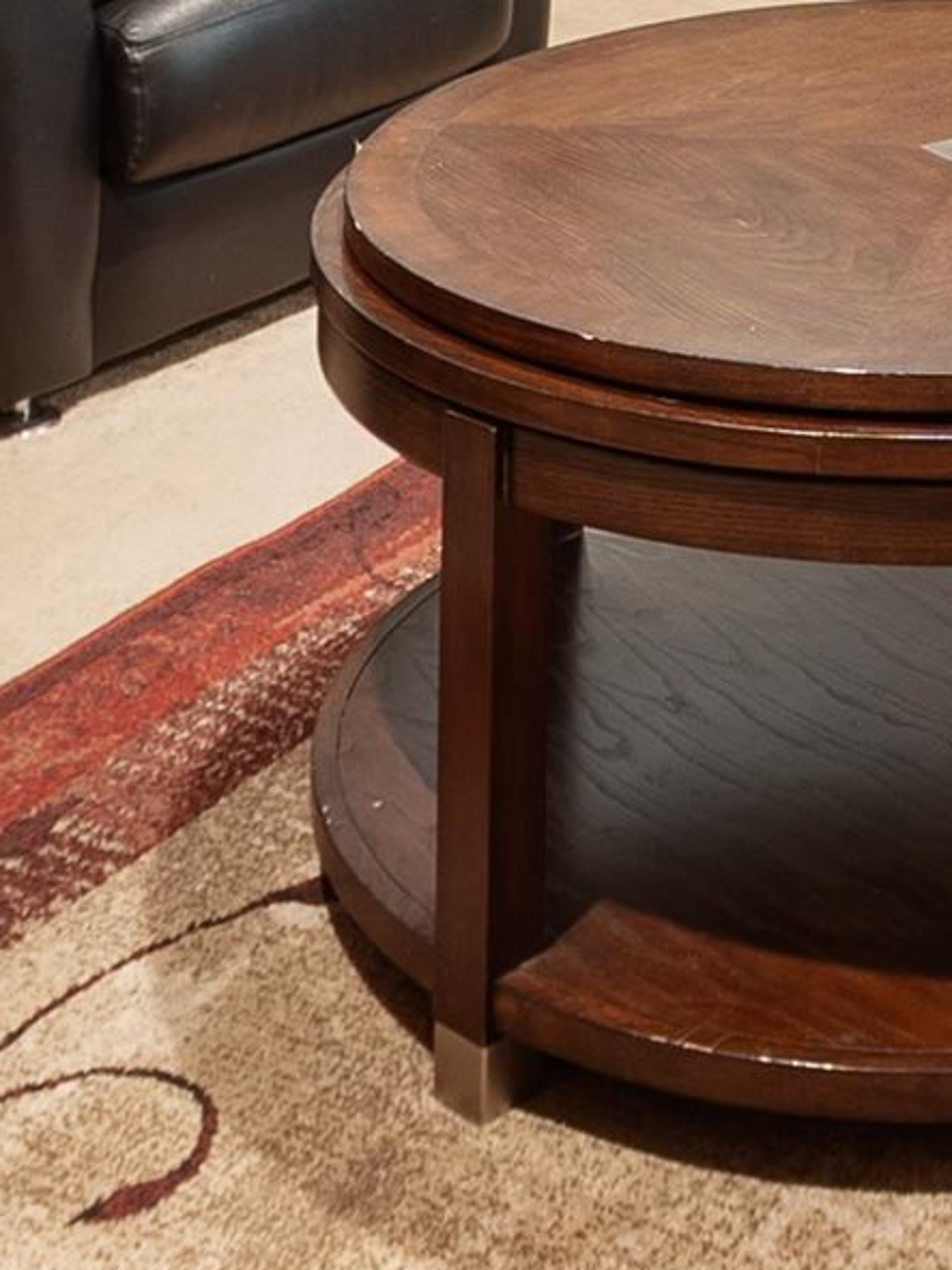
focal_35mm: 75
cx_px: 1098
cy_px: -812
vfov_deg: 20.7
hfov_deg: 18.7
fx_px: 2751
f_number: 5.6
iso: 320
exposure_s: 4
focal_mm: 10
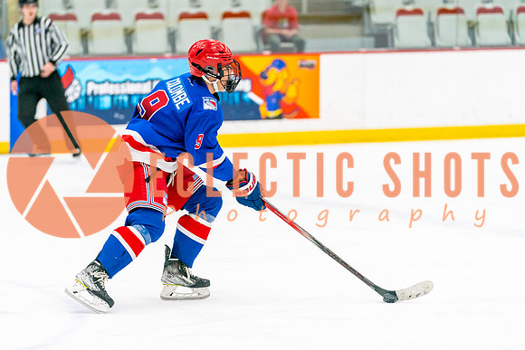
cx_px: 215
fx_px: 2683
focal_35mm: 184
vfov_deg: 7.5
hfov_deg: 11.2
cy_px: 164
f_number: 2.8
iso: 3200
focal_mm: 144
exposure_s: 1/1250
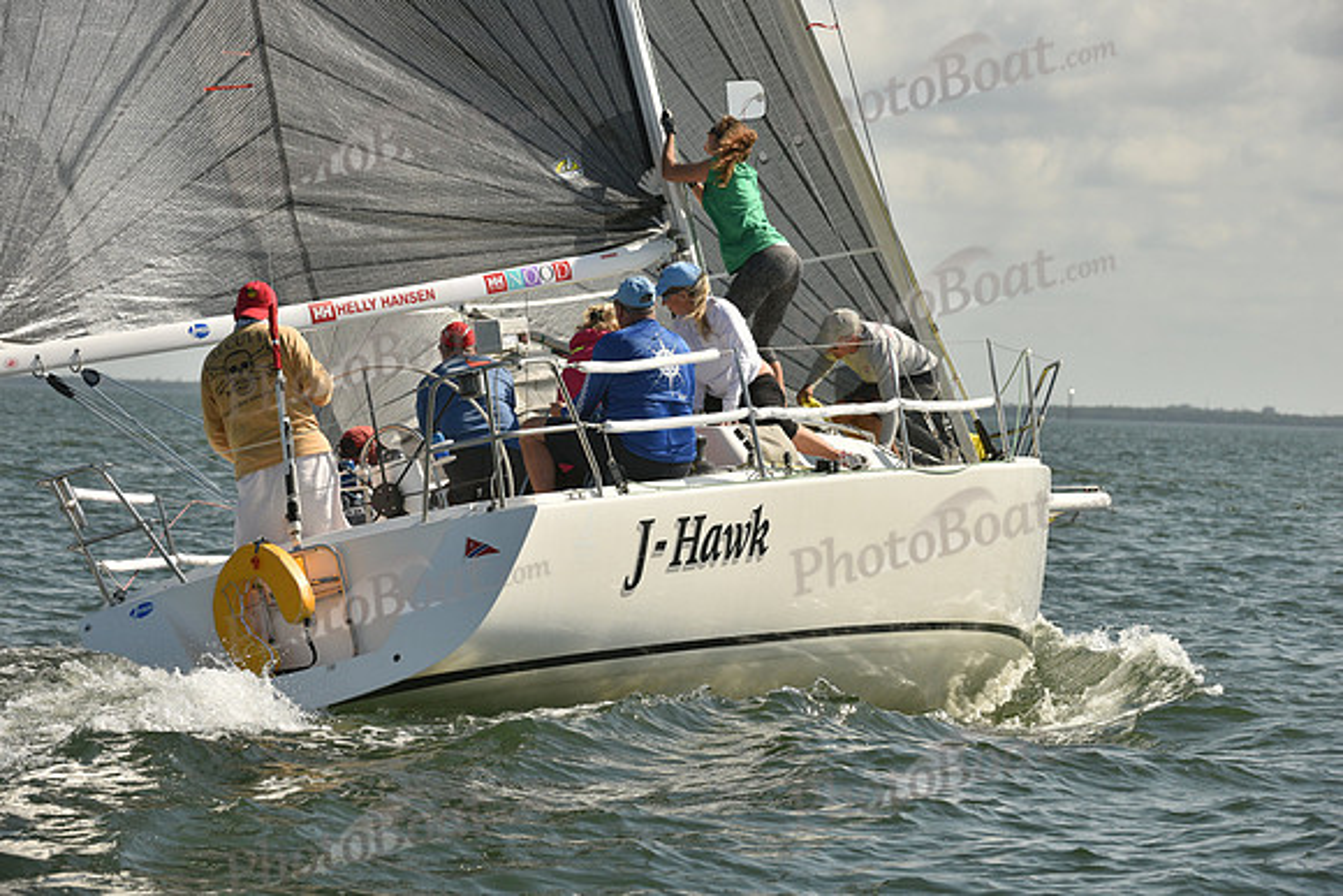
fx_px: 7463
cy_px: 448
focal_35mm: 200
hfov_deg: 10.3
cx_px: 672
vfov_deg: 6.9
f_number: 9
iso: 400
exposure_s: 1/1250
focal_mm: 200
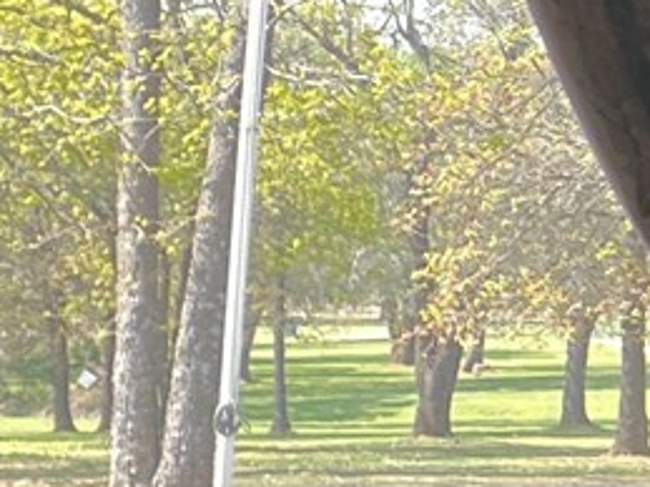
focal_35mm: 193
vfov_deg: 7.6
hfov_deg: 8.2
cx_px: -1486
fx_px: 3622
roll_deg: +0.2
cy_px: 512
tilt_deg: -6.4
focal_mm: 5.7
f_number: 1.5
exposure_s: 1/120
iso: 32
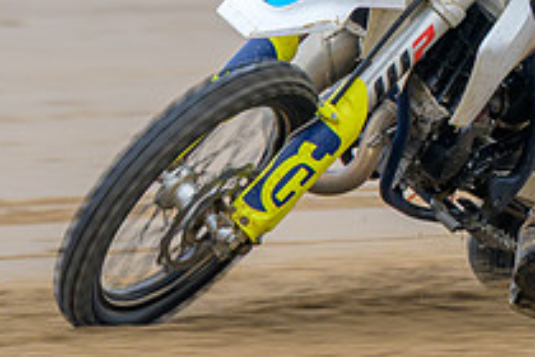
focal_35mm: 542
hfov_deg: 3.8
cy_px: -13
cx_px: 419
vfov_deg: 2.5
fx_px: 8054
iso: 160
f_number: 4
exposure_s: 1/250
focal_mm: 110
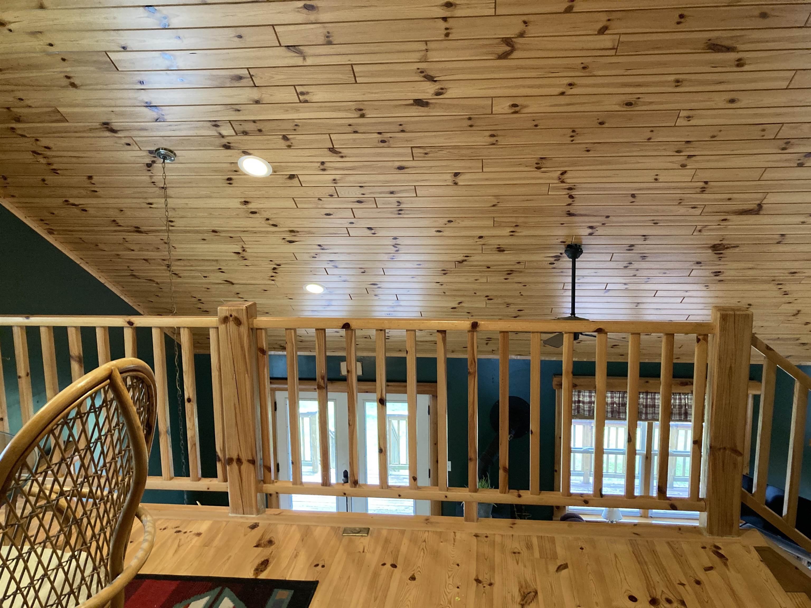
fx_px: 656
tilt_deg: -8.3
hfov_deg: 63.4
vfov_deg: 49.7
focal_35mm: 28
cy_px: 304
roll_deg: +1.2
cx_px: 406
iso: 320
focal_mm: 3.99
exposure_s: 1/40
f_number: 1.8
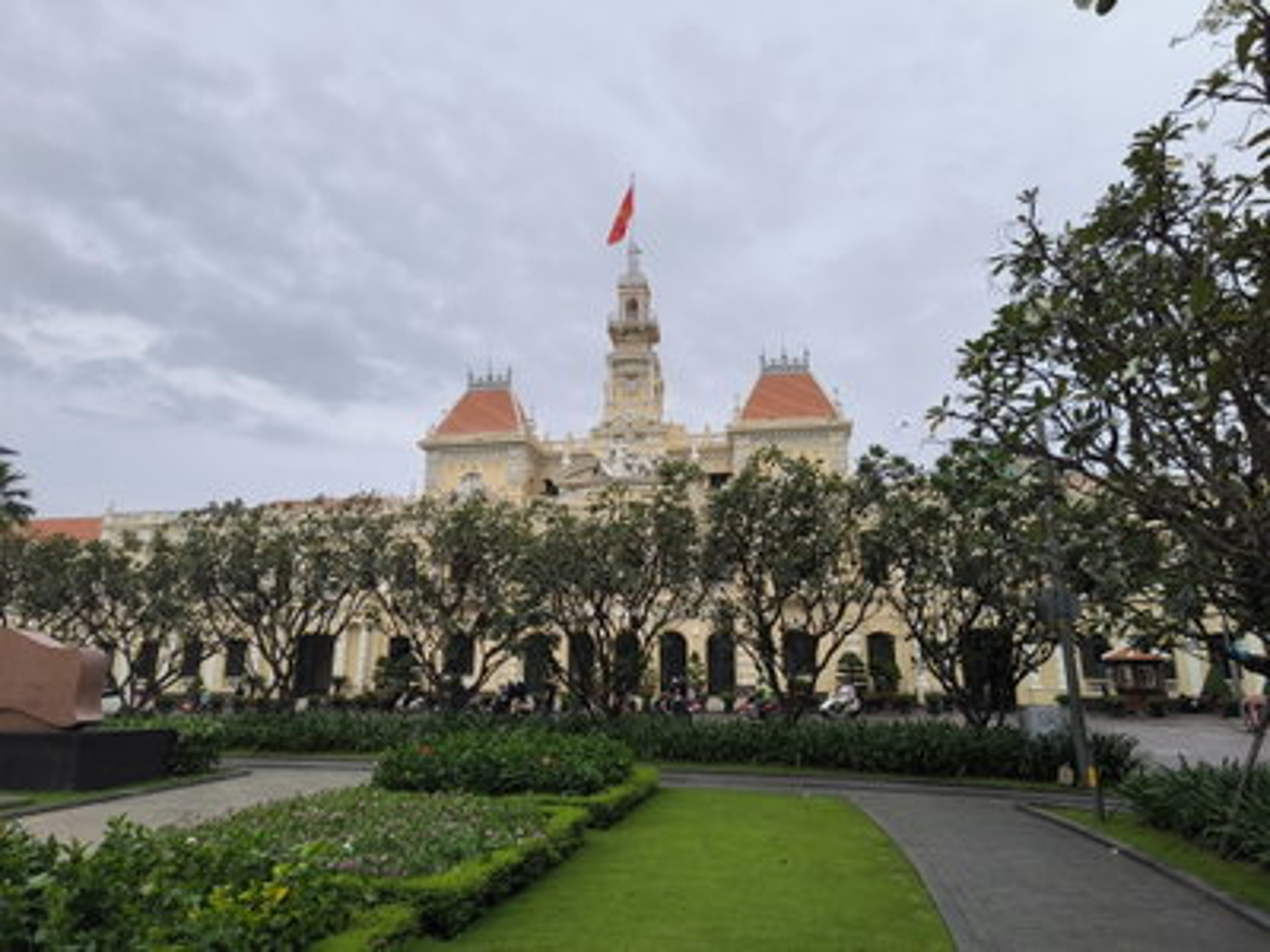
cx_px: 635
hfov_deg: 73.9
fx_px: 844
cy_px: 476
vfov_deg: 58.9
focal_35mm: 23
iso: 80
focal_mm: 5.35
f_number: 1.77
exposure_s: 1/484
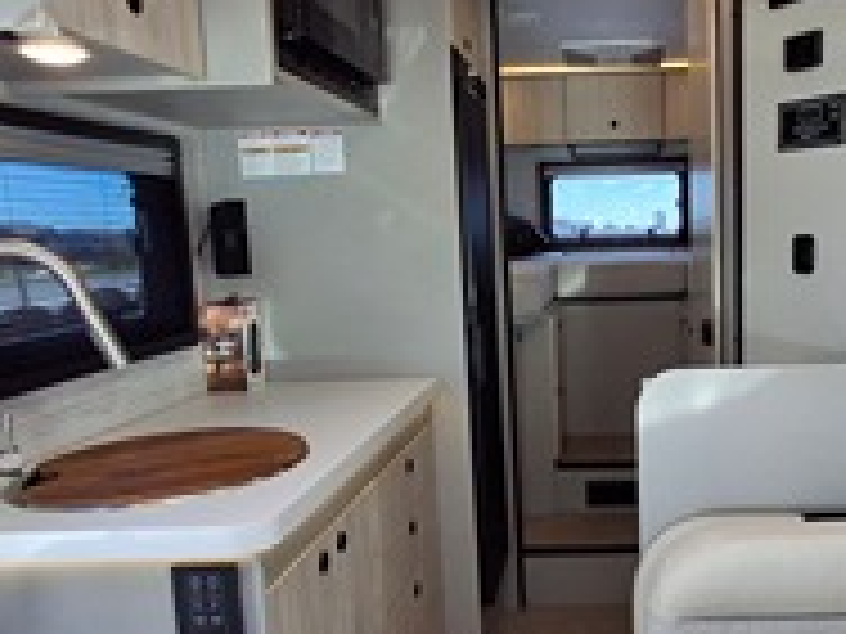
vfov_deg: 41.7
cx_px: 603
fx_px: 831
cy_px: 369
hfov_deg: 52.3
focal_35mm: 34
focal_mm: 1.64
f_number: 2.2
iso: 40
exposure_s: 1/120
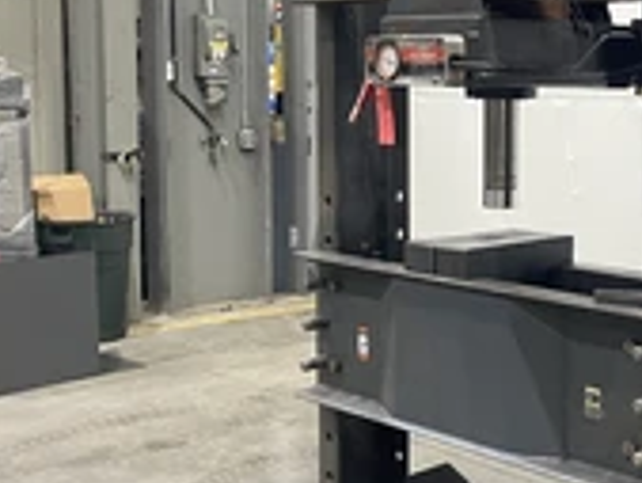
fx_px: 1095
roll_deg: -0.7
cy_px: 194
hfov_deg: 31.7
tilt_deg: -5.0
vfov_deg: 24.8
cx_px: 532
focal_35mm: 59
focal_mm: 5.1
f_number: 1.6
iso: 500
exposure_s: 1/60
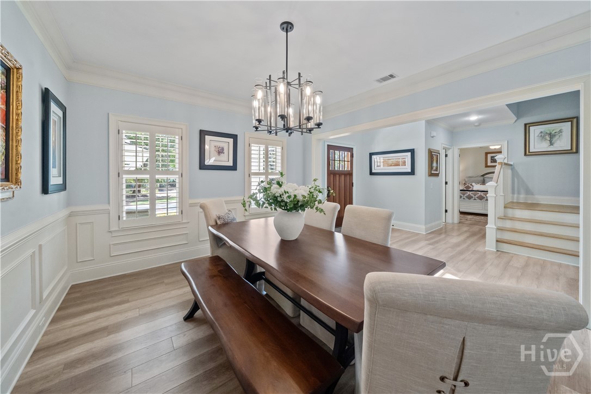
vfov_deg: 90.0
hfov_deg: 112.6
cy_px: 197
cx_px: 296
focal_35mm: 12
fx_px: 197
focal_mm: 12
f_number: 10
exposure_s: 1/30
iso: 4000
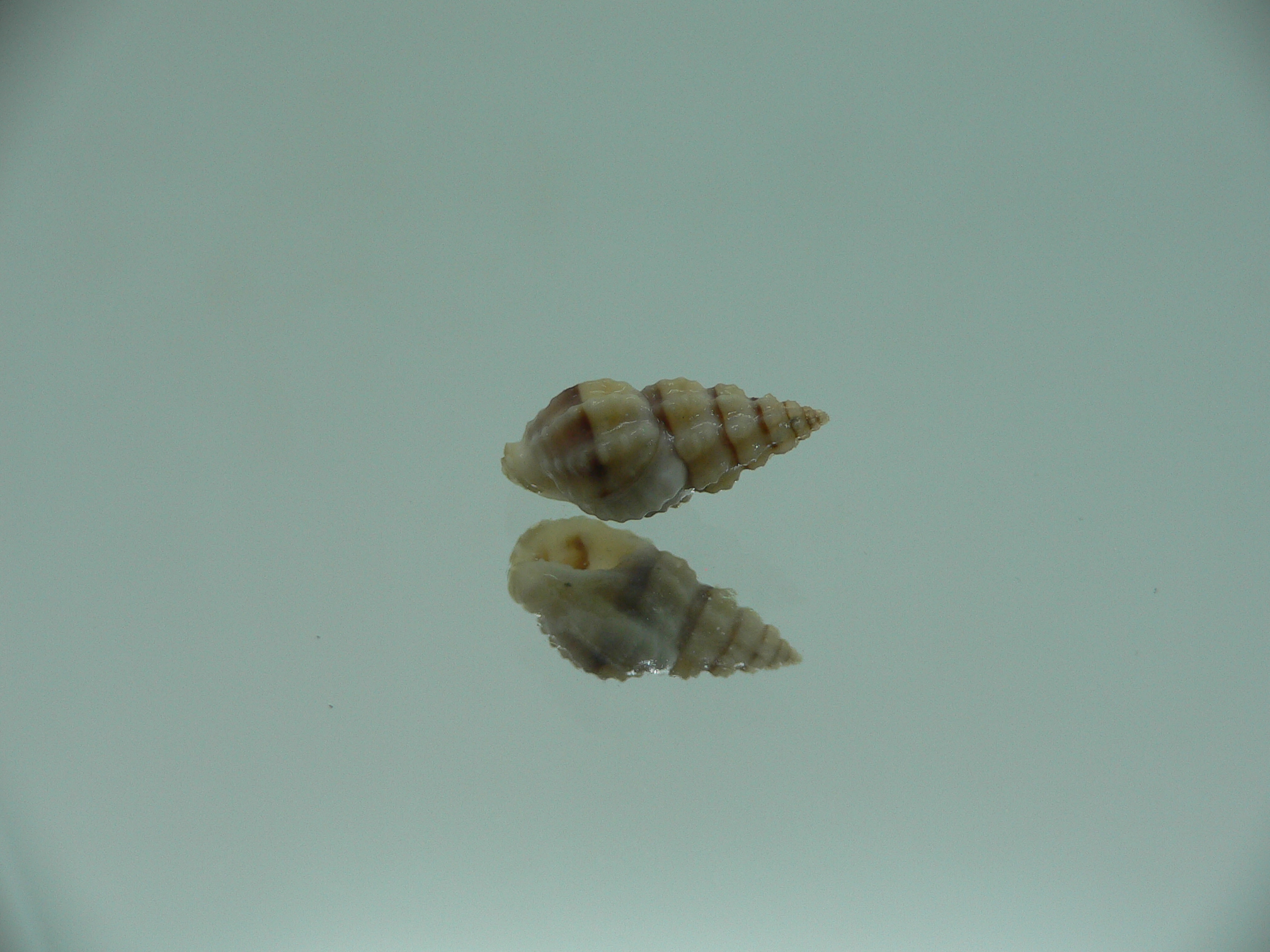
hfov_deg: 52.6
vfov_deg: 40.7
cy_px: 476
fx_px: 1284
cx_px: 635
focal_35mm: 35
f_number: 2.8
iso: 80
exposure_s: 1/60
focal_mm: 4.6
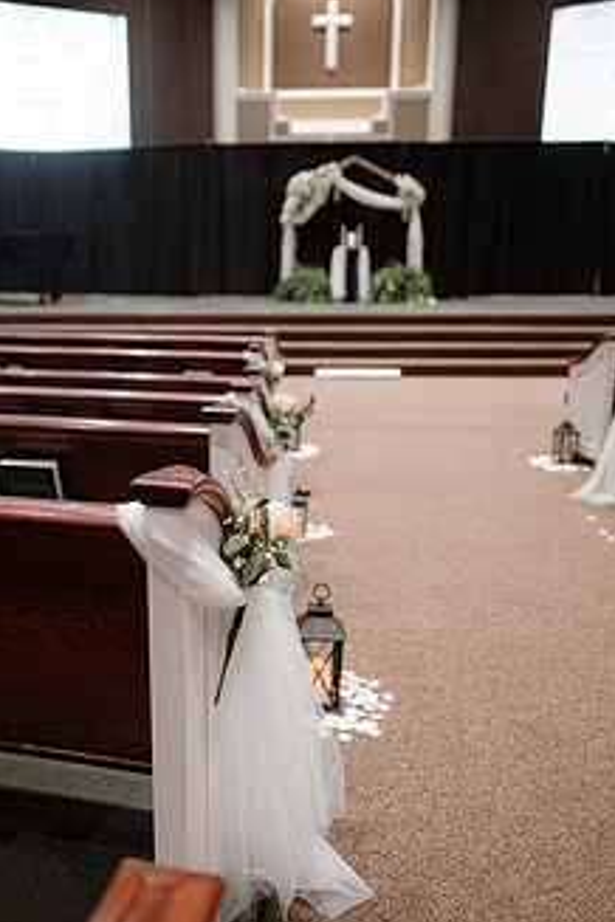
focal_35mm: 33
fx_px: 846
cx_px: 237
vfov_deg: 57.2
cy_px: 496
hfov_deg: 39.7
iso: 2000
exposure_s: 1/400
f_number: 2.2
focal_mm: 24
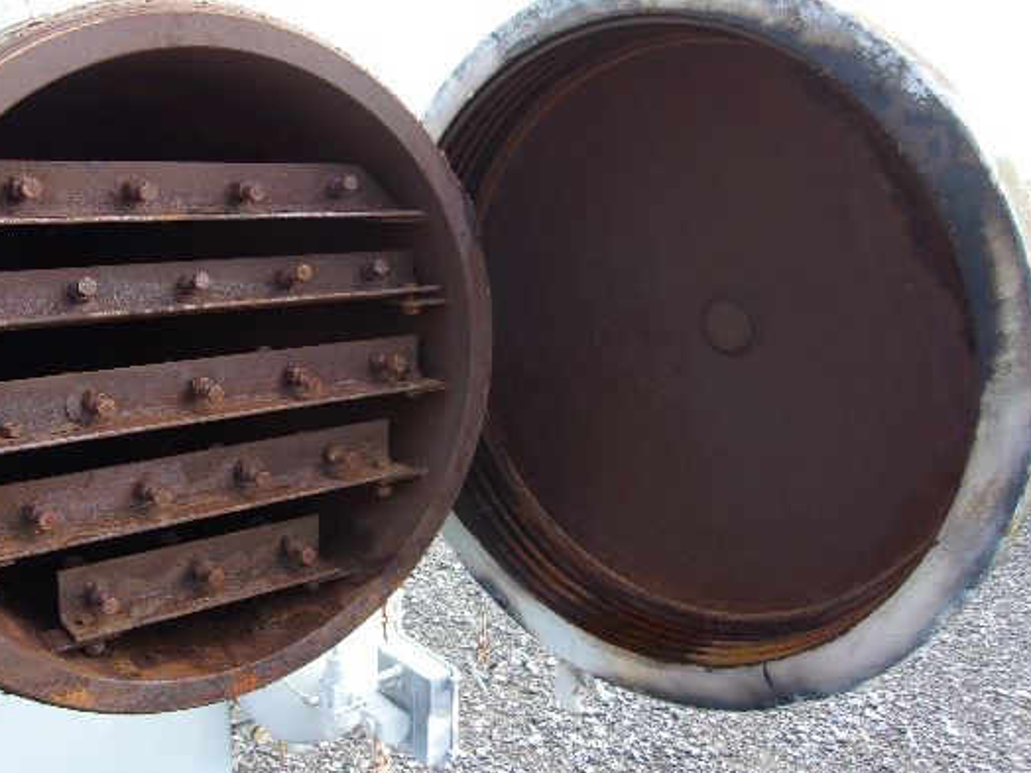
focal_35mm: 33
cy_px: 378
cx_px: 413
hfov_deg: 55.0
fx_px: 983
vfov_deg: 42.9
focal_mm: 4.9
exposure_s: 1/140
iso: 80
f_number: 3
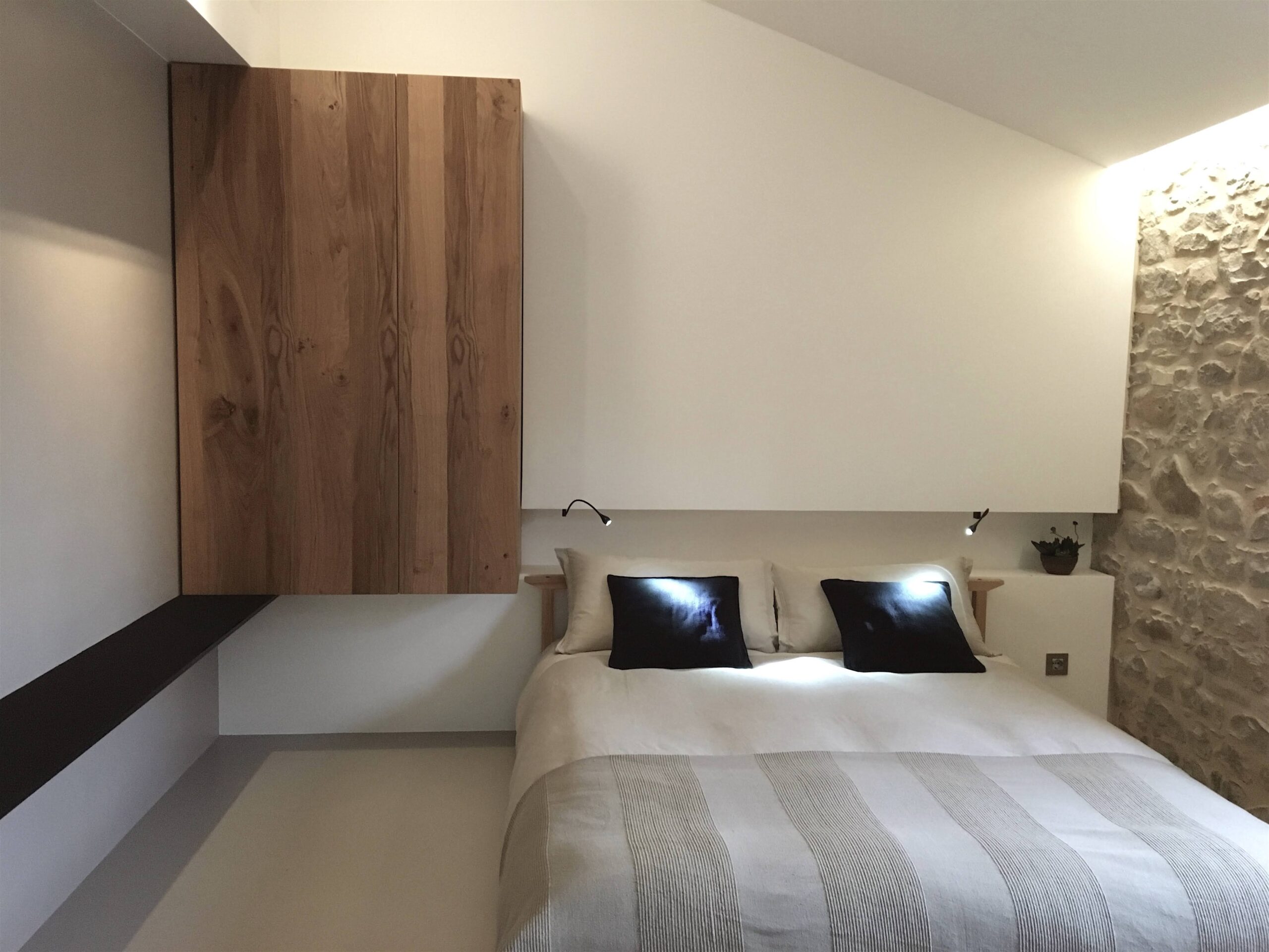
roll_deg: -0.8
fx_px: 1063
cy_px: 476
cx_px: 634
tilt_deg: -4.7
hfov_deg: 61.7
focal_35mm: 29
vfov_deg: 48.2
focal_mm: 4.15
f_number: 2.2
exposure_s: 1/17
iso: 250
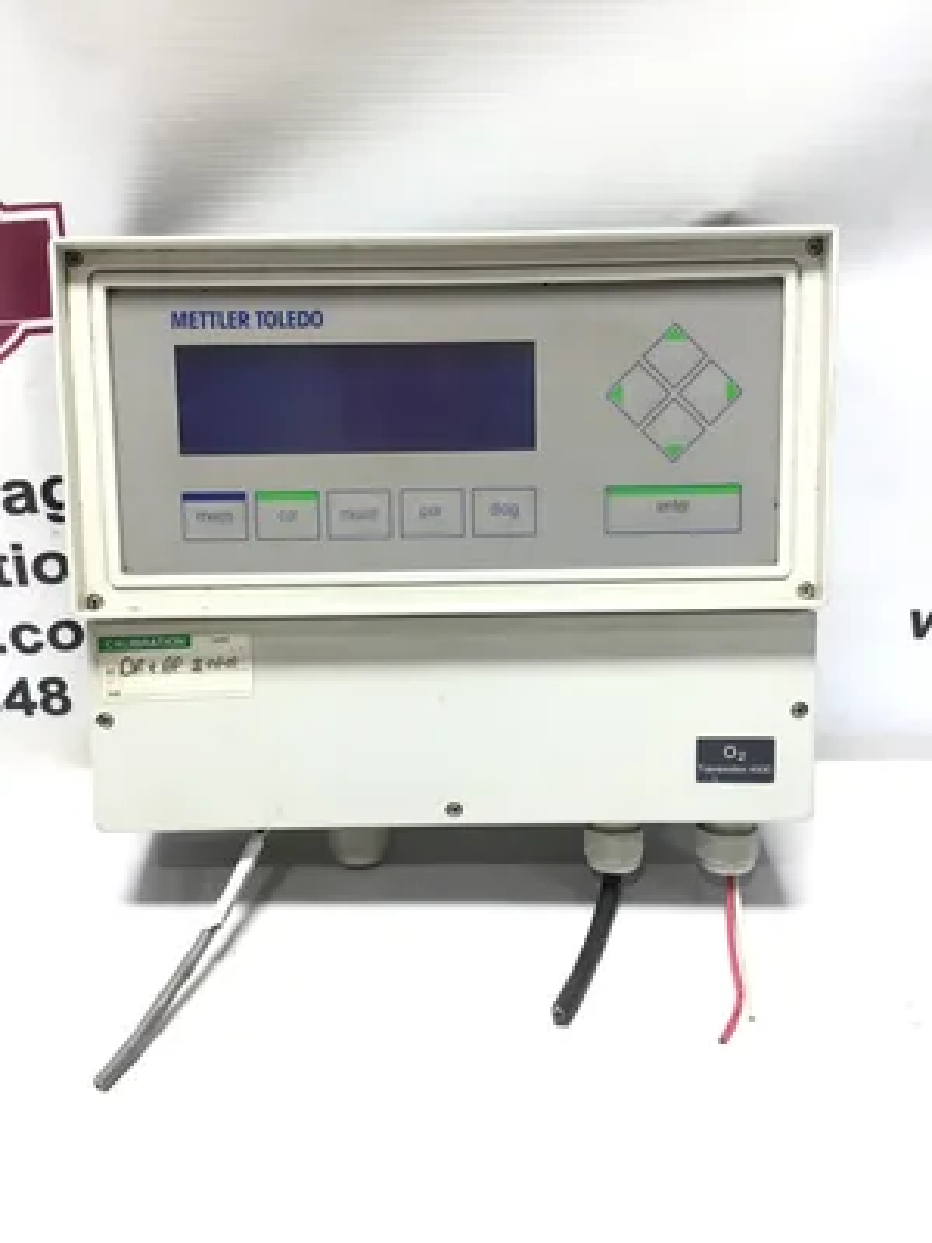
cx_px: 466
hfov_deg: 45.4
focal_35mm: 31
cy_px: 622
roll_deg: +0.2
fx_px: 1113
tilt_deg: -27.5
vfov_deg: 58.4
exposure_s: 1/120
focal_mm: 3.3
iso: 40
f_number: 2.4
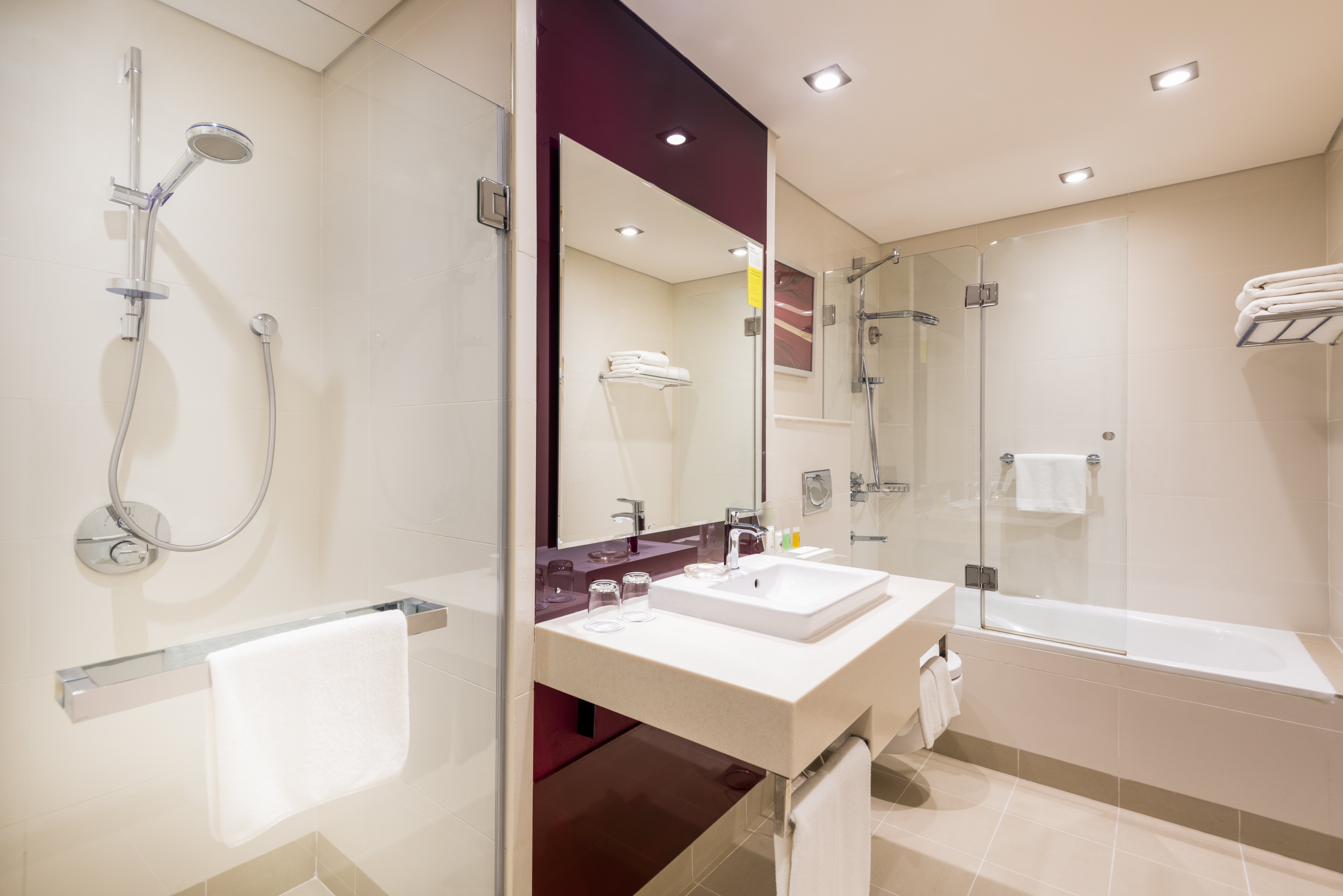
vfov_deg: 73.7
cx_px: 672
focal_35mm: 16
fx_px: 597
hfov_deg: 96.7
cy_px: 448
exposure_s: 1.6
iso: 100
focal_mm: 16
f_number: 8
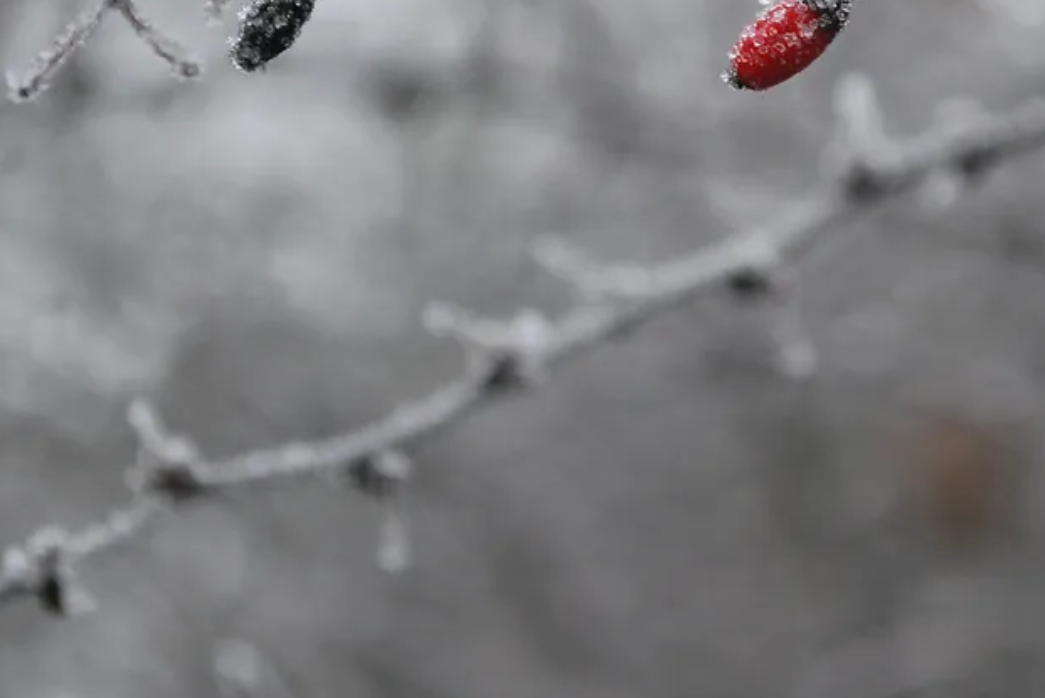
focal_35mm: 172
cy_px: 72
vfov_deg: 8.0
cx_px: 781
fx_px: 4997
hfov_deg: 11.9
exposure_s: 1/60
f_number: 5.6
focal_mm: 55
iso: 400
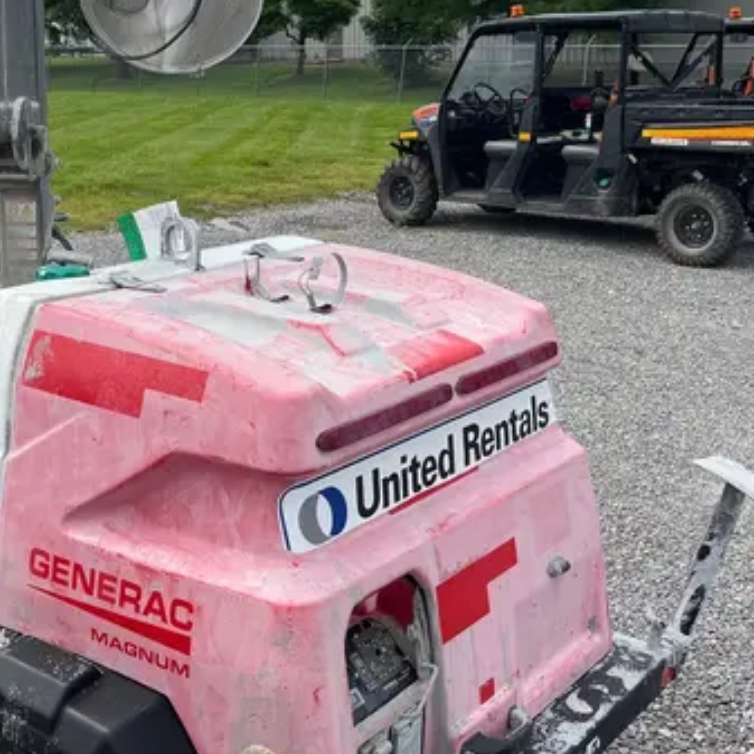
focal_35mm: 50
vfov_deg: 33.7
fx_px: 1232
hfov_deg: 33.7
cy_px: 254
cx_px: 239
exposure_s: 1/3623
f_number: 1.6
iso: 50
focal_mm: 5.1
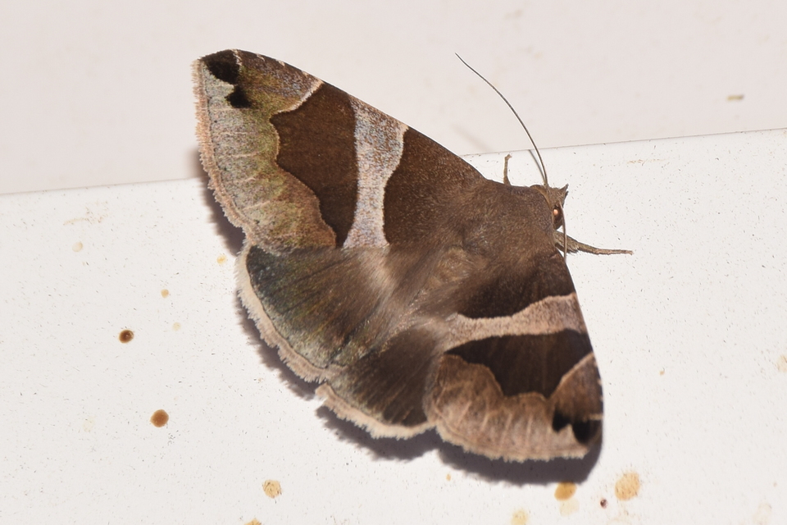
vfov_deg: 6.5
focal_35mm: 210
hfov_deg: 9.8
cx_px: 394
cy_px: 262
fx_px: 4590
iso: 100
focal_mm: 140
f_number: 13
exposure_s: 1/160
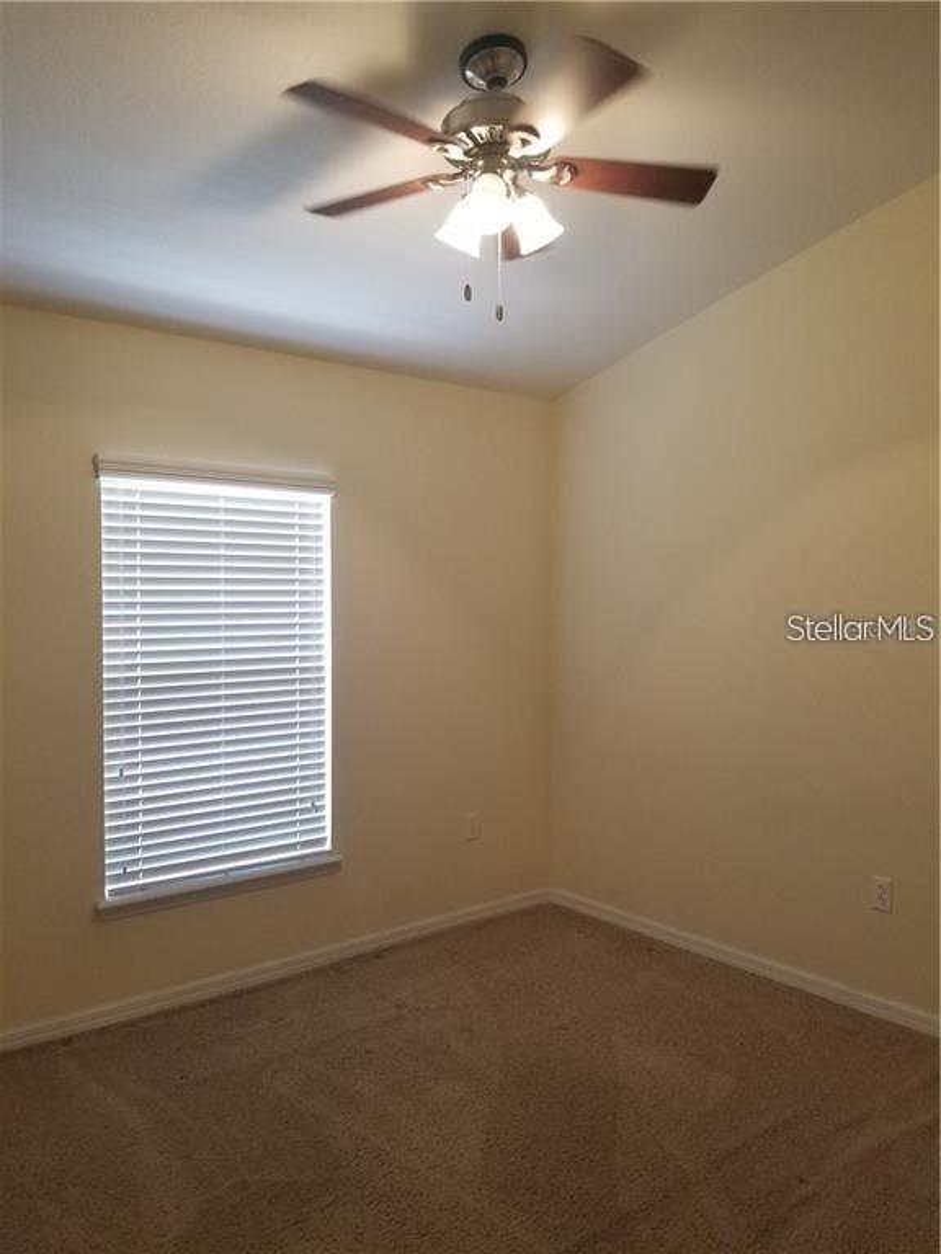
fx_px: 942
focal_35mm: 26
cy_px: 627
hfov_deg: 53.1
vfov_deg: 67.3
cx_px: 470
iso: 160
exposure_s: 1/40
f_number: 1.7
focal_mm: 4.25
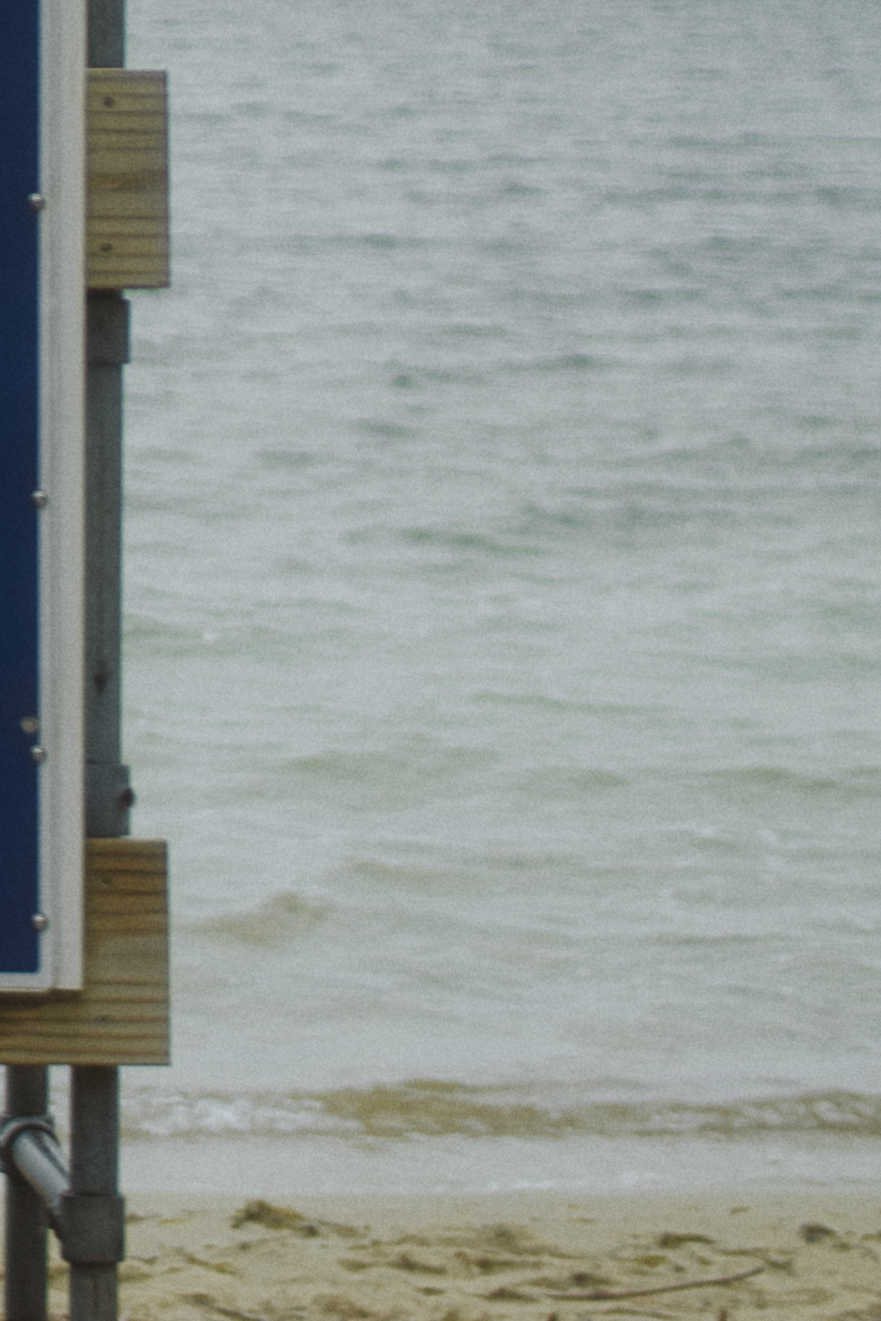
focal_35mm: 135
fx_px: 4954
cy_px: -51
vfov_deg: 14.9
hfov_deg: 9.7
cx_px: -622
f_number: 1.8
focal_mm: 24
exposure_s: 1/50
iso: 100
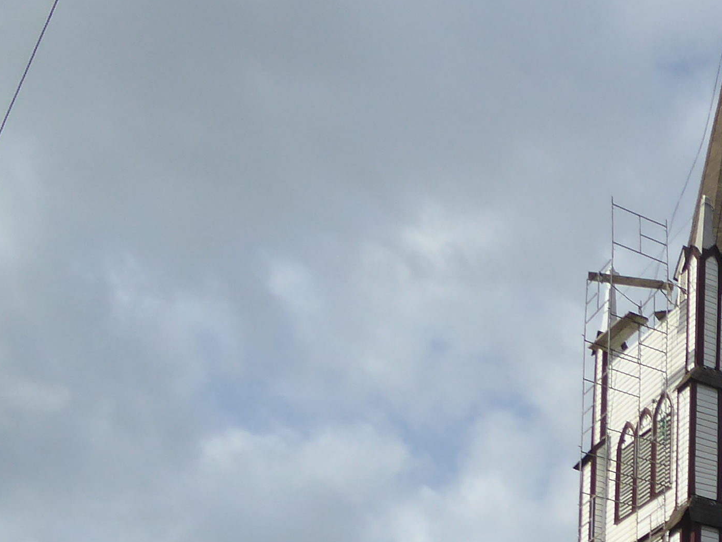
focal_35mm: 72
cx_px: 1018
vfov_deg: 18.6
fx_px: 1502
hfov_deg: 23.0
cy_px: 756
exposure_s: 1/1300
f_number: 3.3
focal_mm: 4.3
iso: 80
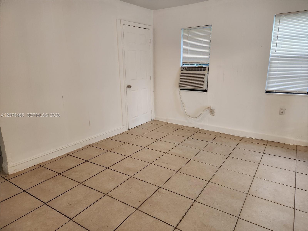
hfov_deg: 73.9
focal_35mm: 23
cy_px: 116
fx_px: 205
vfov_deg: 58.9
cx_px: 154
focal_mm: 5.4
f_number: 1.8
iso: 320
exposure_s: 1/120
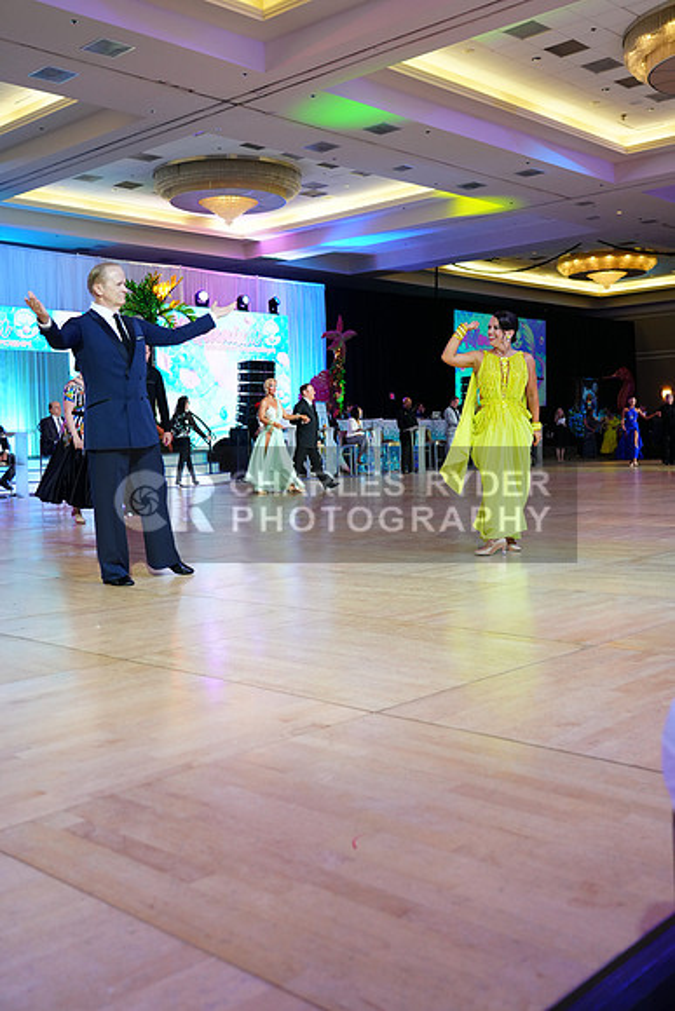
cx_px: 338
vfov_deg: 54.4
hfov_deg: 37.9
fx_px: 984
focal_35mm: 35
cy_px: 506
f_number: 4
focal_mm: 35
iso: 2000
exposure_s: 1/400
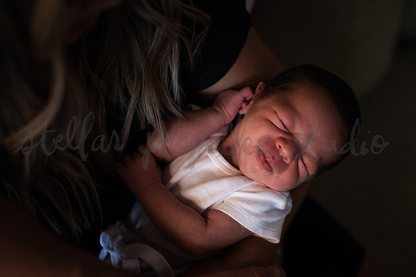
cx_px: 208
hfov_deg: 39.6
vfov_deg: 27.0
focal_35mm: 50
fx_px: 577
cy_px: 138
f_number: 2.2
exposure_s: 1/200
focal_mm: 50
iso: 1600
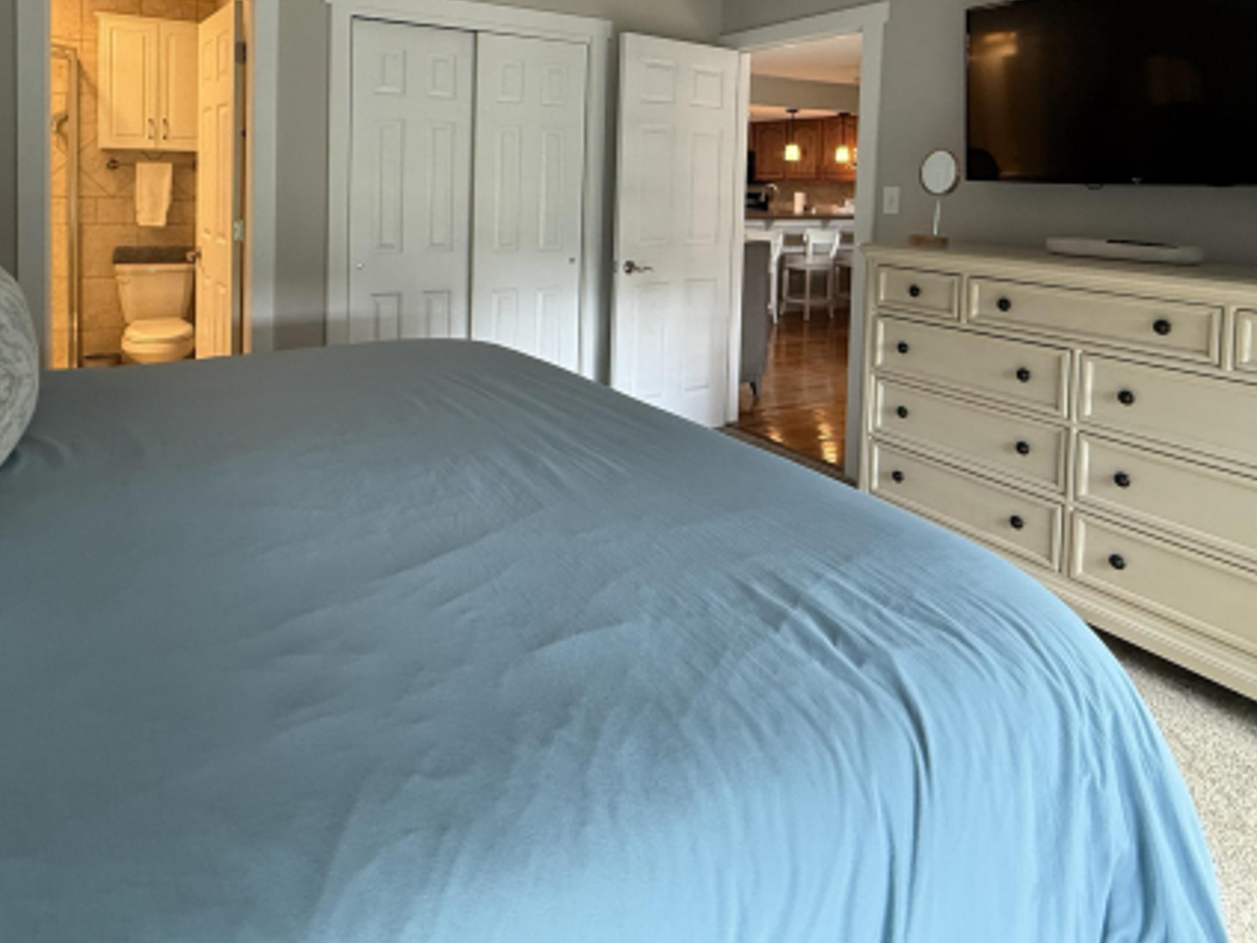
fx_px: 799
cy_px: 214
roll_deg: -1.6
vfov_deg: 57.4
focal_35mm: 22
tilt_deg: -2.4
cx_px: 511
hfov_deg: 75.6
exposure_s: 1/120
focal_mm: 2.22
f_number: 2.2
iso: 320
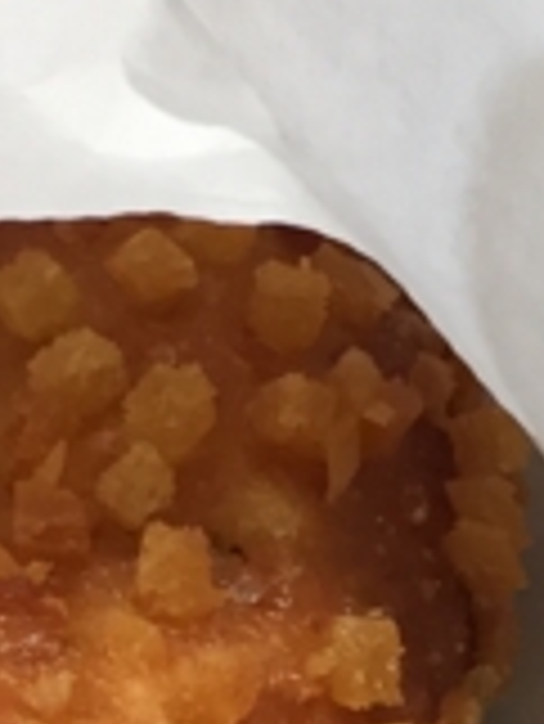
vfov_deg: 10.6
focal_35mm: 184
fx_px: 3850
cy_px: 805
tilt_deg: -59.3
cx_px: 584
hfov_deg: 8.0
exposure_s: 1/30
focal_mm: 4.15
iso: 32
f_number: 2.2
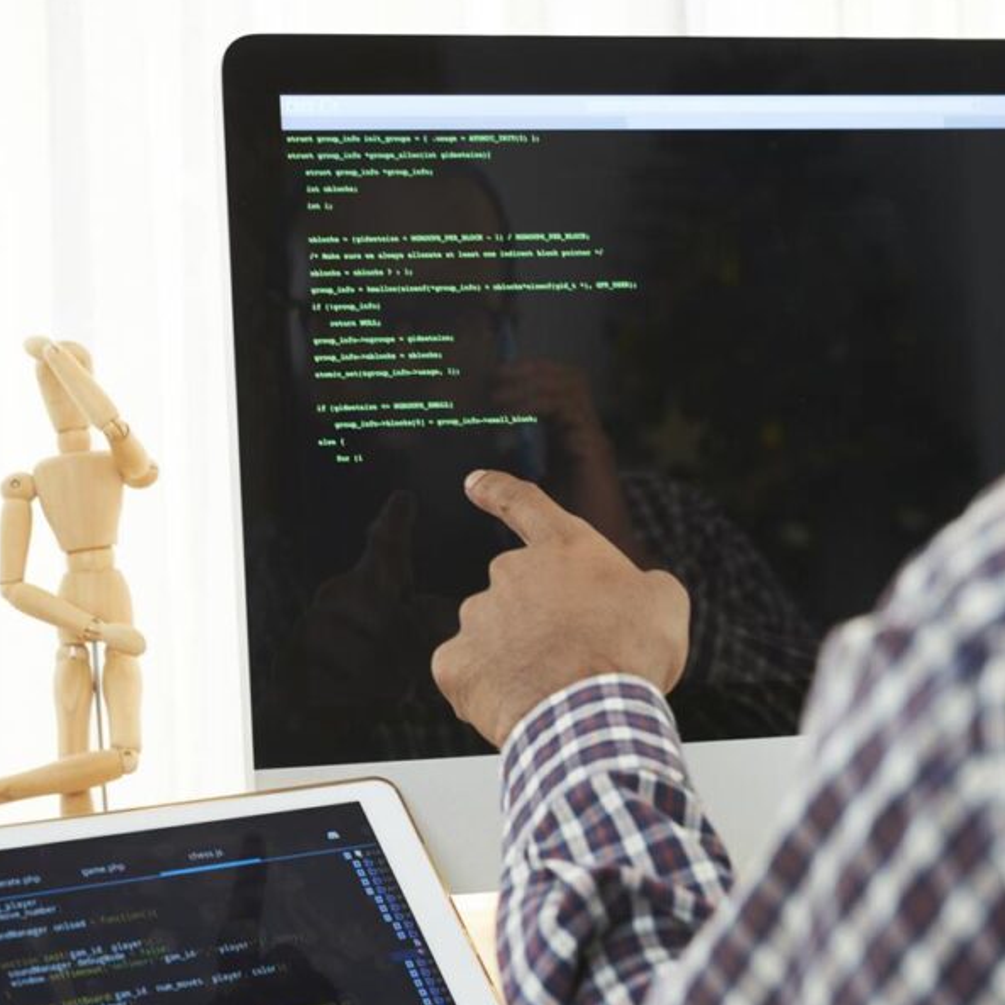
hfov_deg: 19.7
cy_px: 486
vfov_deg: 19.7
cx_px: 483
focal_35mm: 88
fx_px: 2891
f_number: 6.3
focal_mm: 60
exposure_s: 1/100
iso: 800
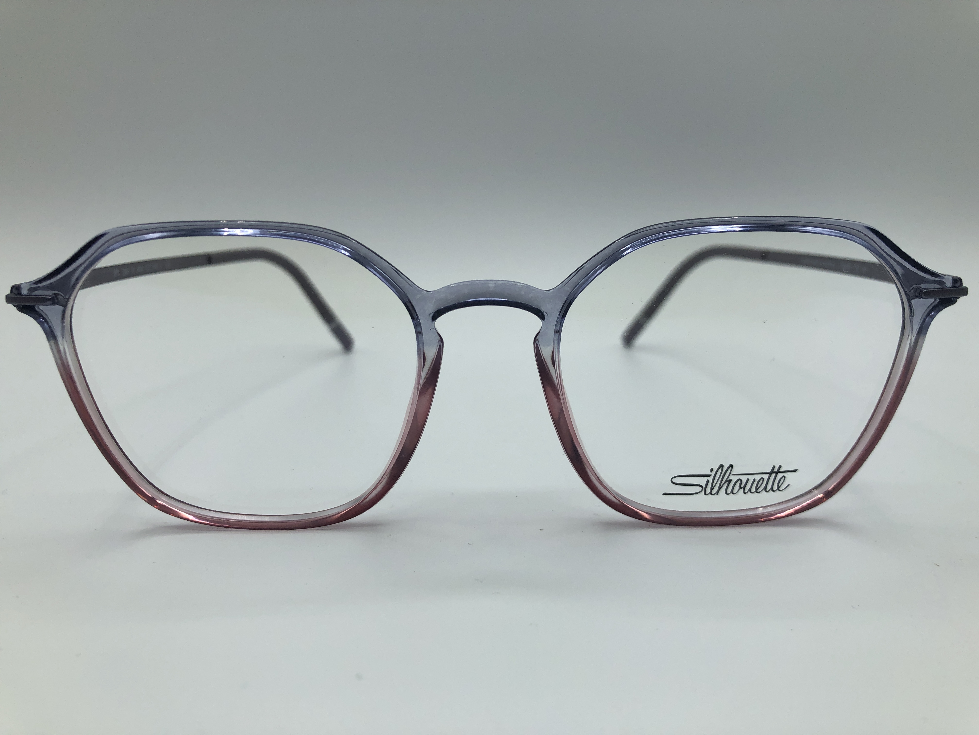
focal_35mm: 28
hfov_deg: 63.4
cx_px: 490
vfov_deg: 49.7
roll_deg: +0.4
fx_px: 792
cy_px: 368
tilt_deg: -9.1
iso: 32
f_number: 1.8
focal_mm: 4
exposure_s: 1/1021
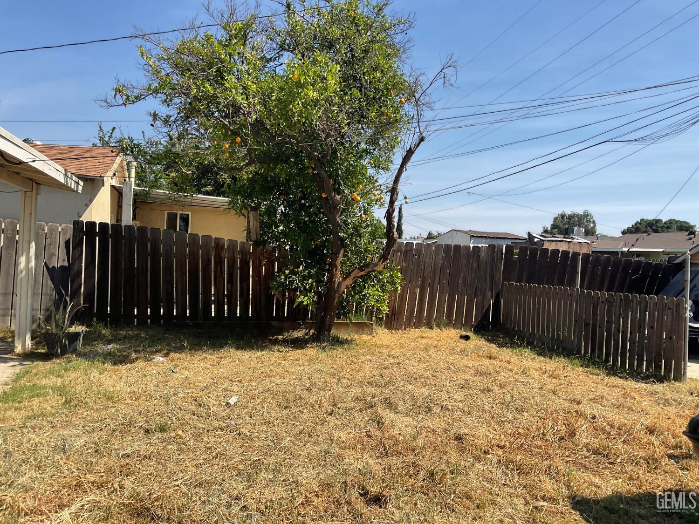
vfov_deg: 48.2
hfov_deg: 61.7
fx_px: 586
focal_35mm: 29
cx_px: 350
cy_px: 262
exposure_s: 1/1912
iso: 16
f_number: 1.8
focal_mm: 3
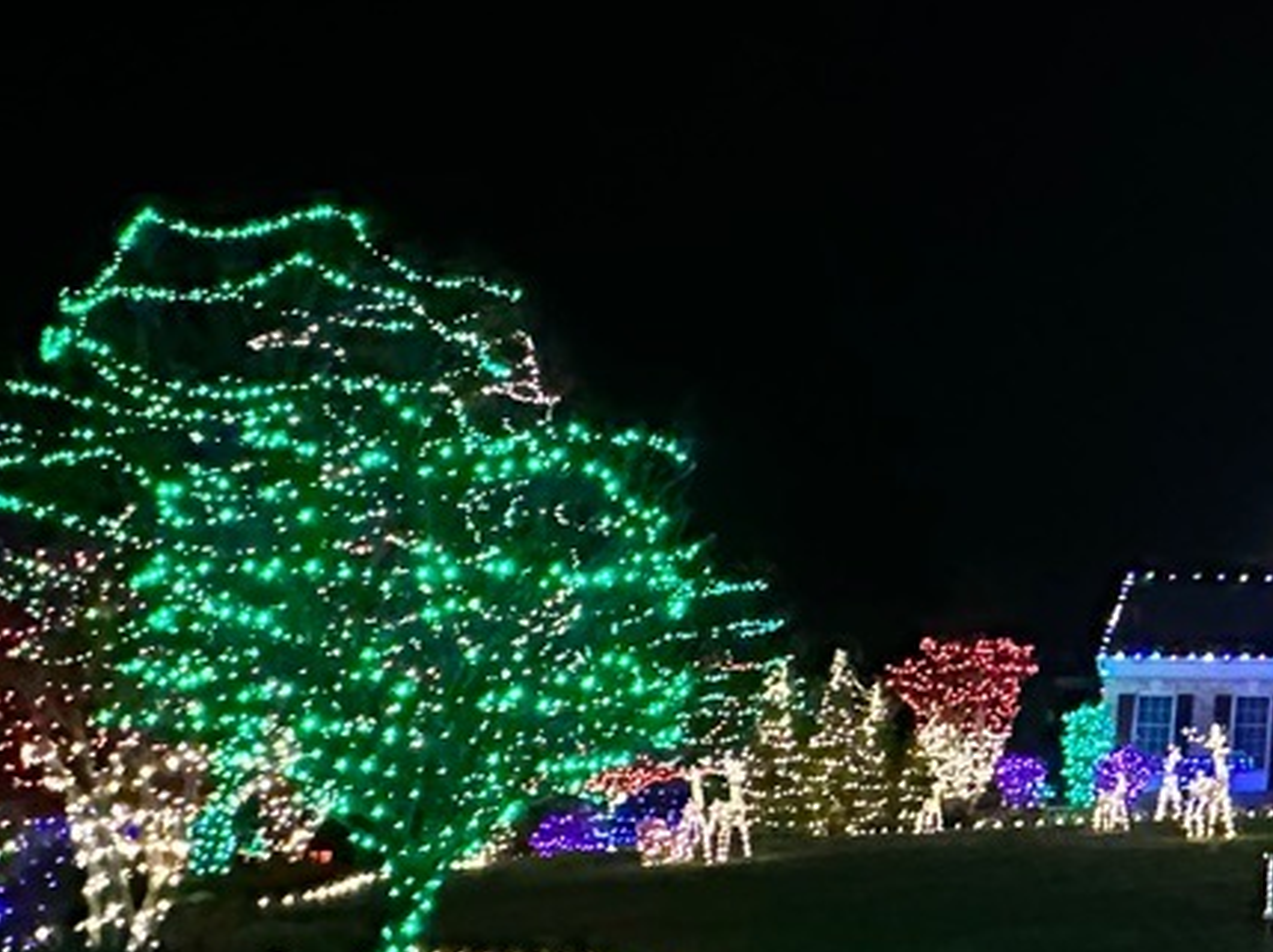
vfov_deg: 29.3
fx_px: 1800
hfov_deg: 29.7
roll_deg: +0.5
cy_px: 283
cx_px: 1721
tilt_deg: +16.6
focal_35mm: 49
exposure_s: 1/30
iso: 2000
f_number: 2.2
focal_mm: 2.22
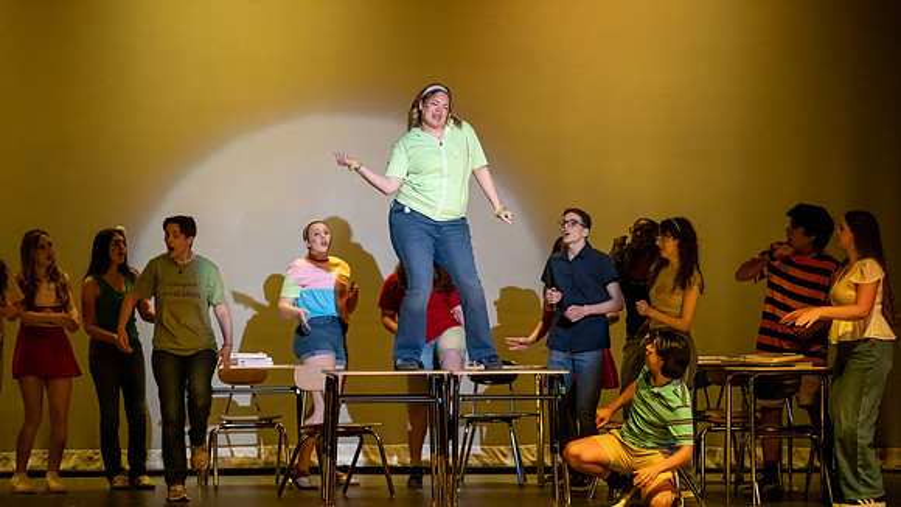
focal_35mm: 148
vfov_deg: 8.2
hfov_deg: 14.5
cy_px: 184
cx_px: 457
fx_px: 3543
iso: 2800
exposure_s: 1/500
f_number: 2.8
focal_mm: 130
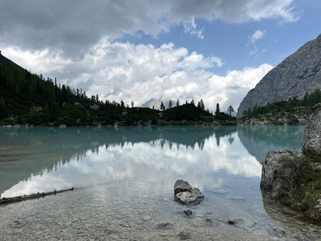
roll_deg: +0.4
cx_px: 160
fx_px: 241
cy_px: 120
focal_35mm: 26
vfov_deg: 53.1
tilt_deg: -0.2
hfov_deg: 67.3
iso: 50
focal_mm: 5.7
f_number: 1.5
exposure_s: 1/5882
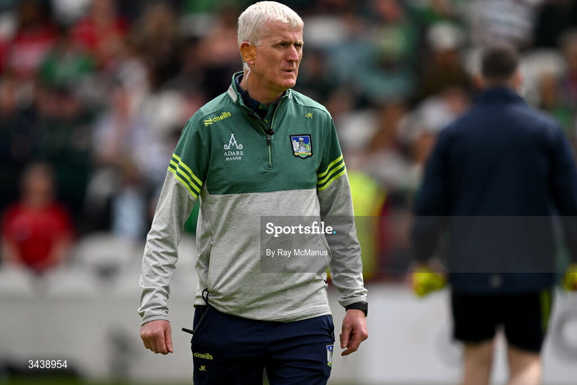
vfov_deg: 1.6
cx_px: 288
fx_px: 13464
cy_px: 192
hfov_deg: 2.5
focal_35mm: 840
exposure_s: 1/2000
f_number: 7.1
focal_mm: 840
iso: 500
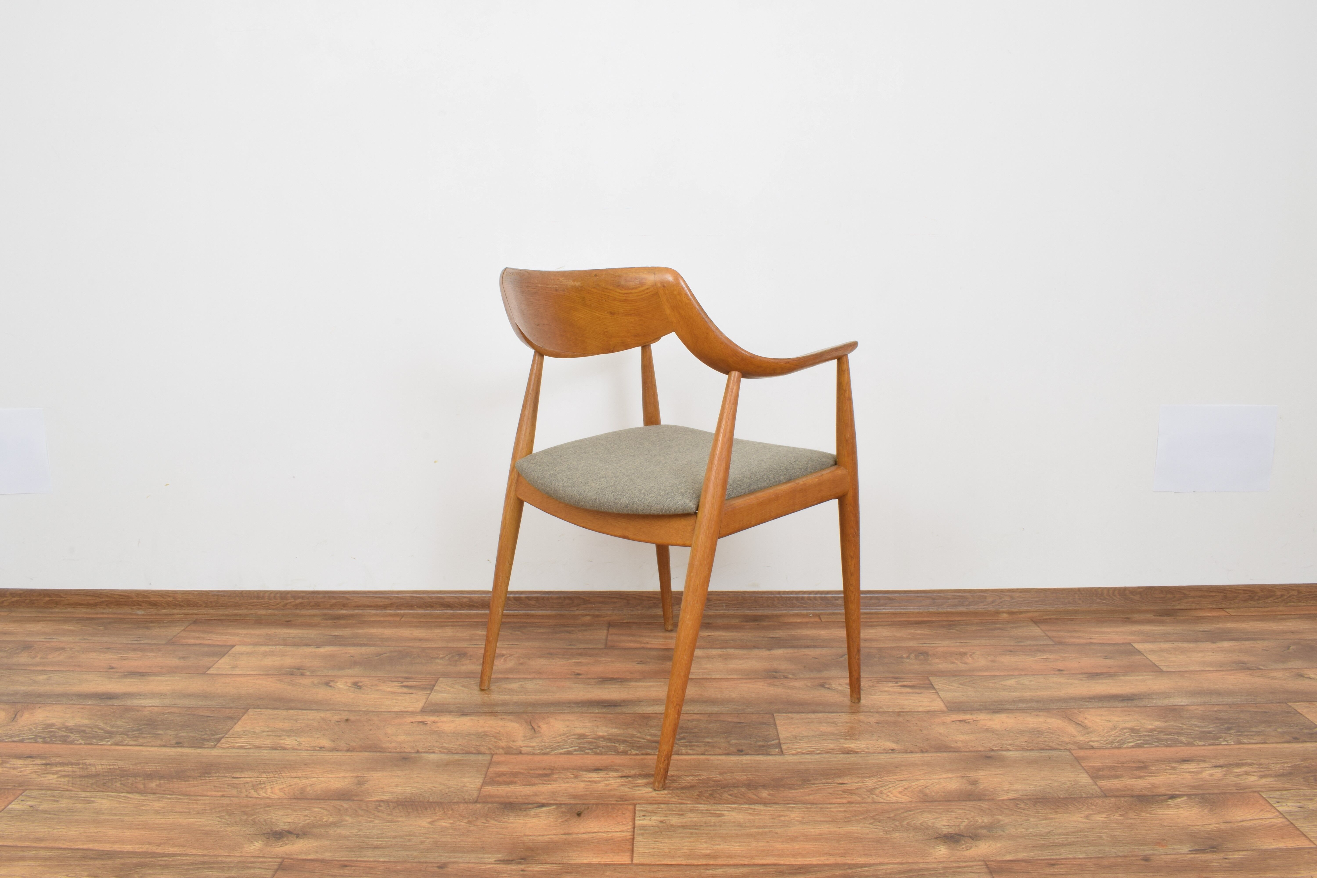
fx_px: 988
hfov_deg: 67.4
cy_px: 439
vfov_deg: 47.9
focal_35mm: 27
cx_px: 658
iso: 100
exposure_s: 4
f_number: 22
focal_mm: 18
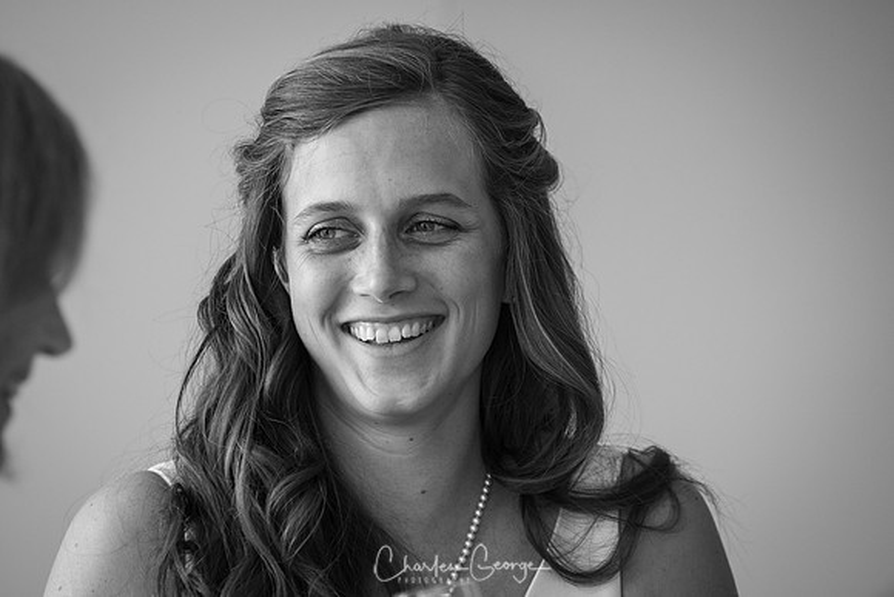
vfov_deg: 5.0
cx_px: 447
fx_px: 6893
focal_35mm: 278
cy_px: 298
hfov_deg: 7.4
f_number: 3.2
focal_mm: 185
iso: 640
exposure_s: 1/800
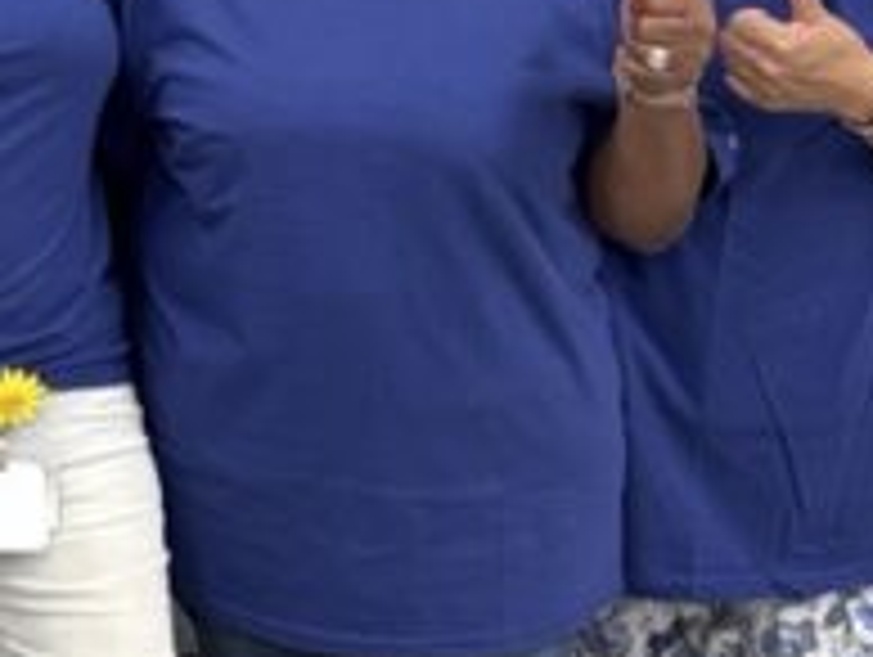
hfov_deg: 12.6
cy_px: -140
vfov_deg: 10.7
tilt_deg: -8.3
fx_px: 3459
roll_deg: +0.6
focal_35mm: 137
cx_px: -900
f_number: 1.6
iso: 160
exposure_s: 1/60
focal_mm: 5.96
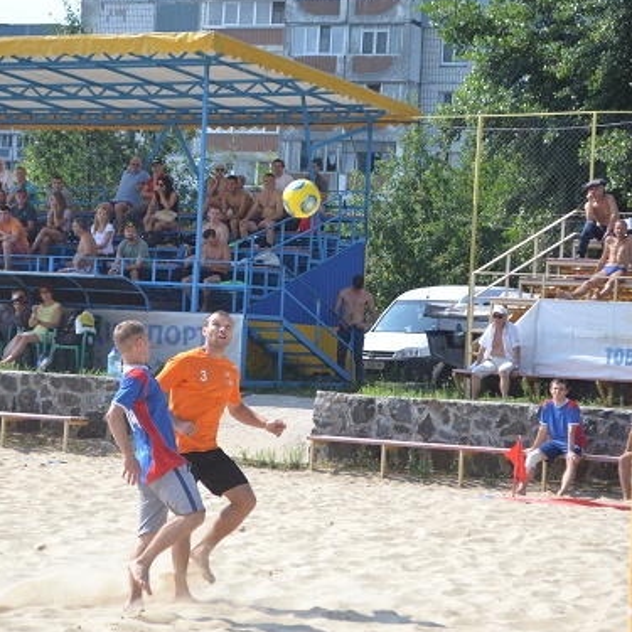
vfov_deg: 14.6
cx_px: 283
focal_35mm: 120
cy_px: 293
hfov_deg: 14.6
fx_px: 2473
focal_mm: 55
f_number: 5.6
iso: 400
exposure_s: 1/800
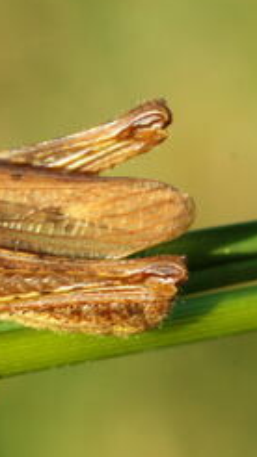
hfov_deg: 3.5
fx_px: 4188
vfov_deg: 6.3
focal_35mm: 345
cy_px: 122
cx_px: -177
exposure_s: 1/80
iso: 800
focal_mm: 90
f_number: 16
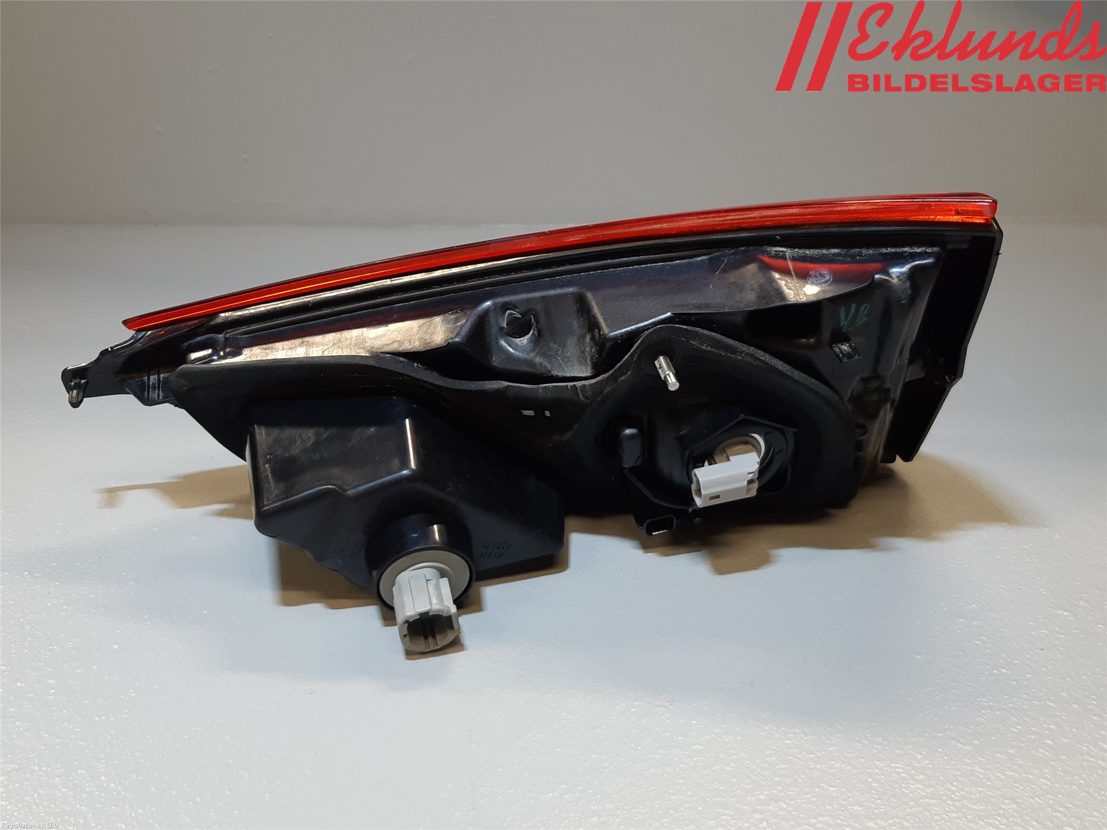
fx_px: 831
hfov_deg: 67.3
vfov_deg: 53.1
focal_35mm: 26
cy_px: 415
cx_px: 554
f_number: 1.7
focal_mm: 3.93
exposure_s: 1/50
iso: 50
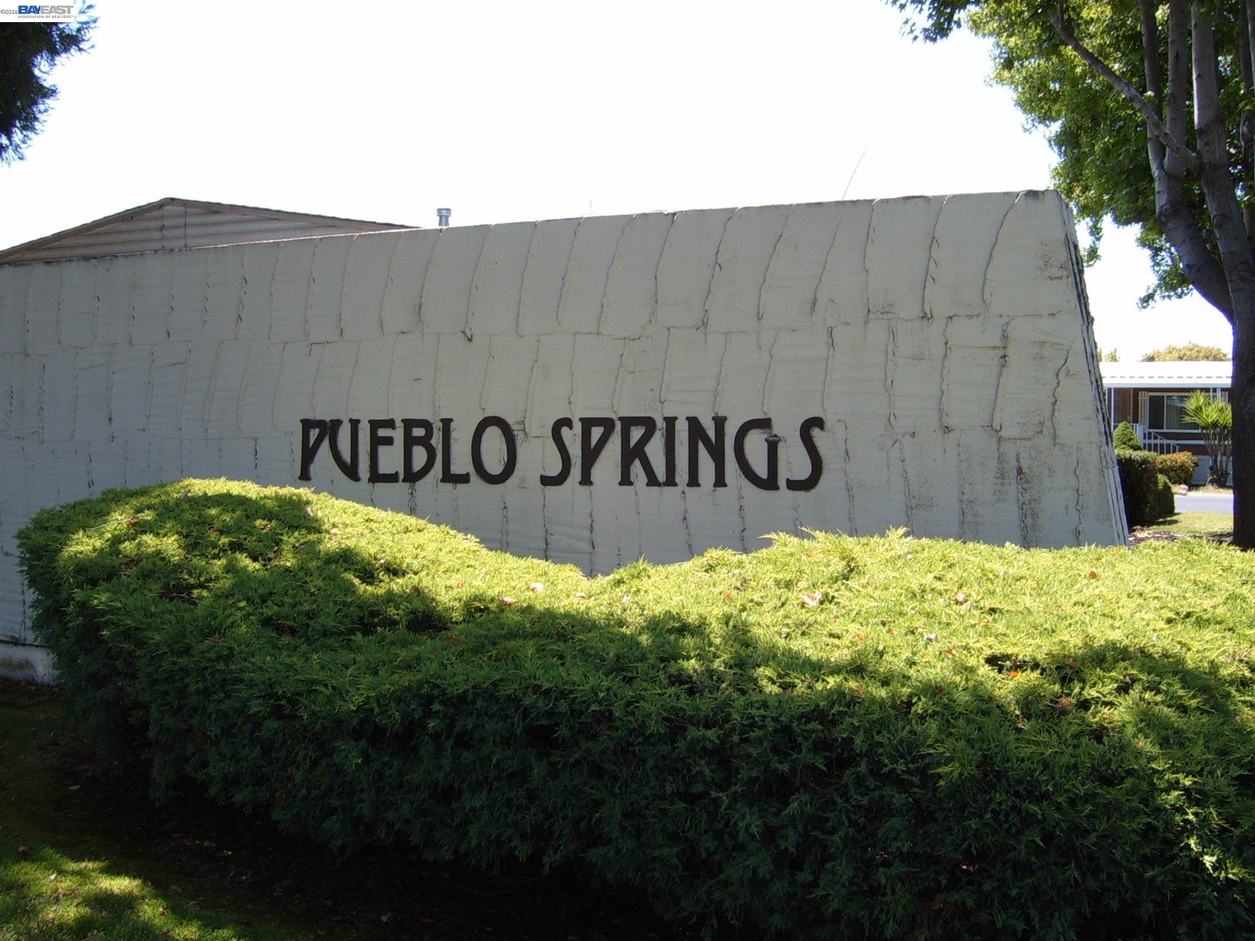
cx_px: 628
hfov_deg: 50.1
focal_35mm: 37
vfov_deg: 38.7
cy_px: 470
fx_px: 1341
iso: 63
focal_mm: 6.2
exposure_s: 1/90
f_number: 6
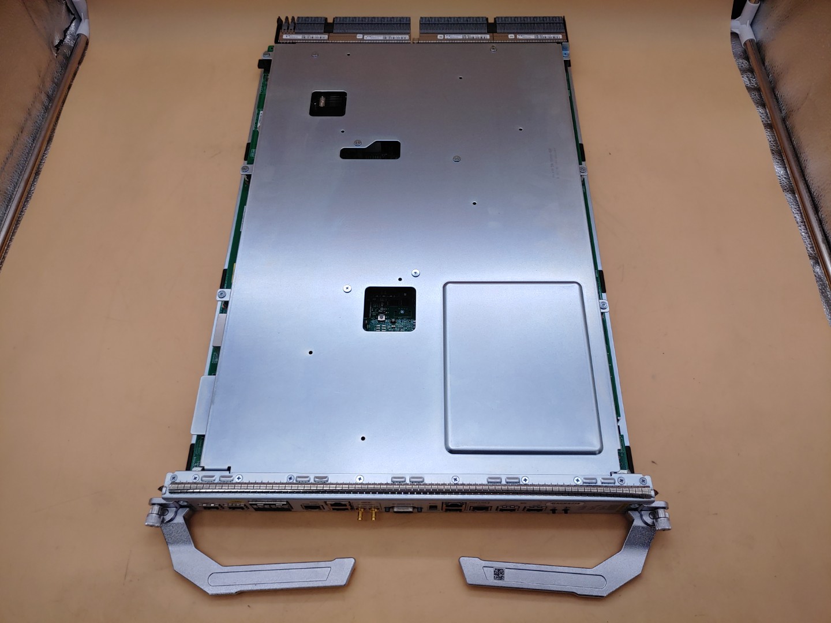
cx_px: 416
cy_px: 312
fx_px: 624
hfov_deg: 67.3
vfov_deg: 53.1
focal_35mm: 26
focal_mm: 4.36
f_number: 1.8
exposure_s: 1/340
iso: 50
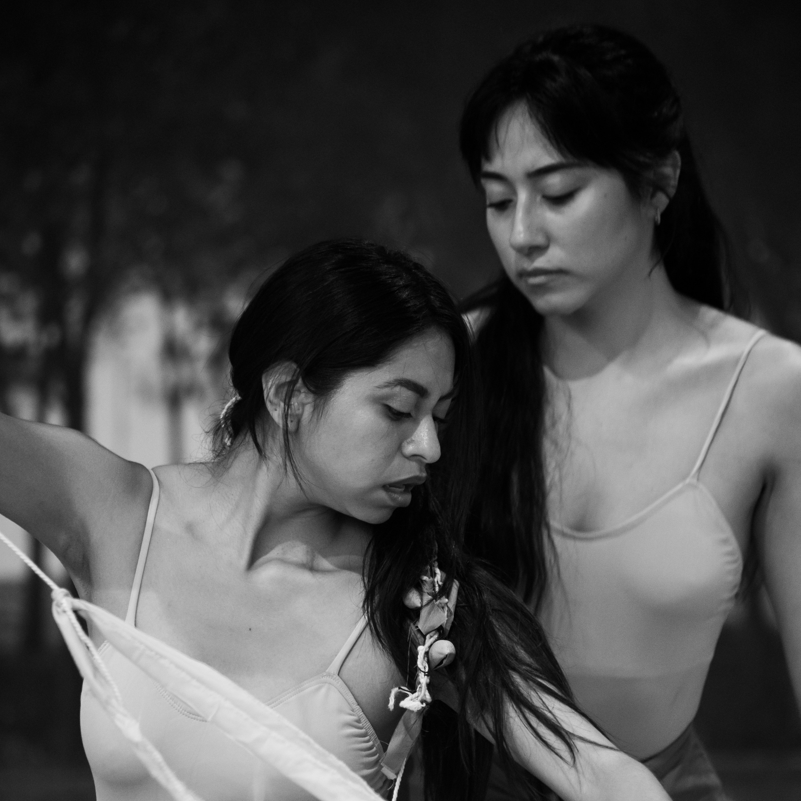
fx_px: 6362
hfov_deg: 7.2
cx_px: 400
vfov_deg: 7.2
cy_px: 537
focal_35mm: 243
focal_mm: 190
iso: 3200
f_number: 5
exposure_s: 1/60
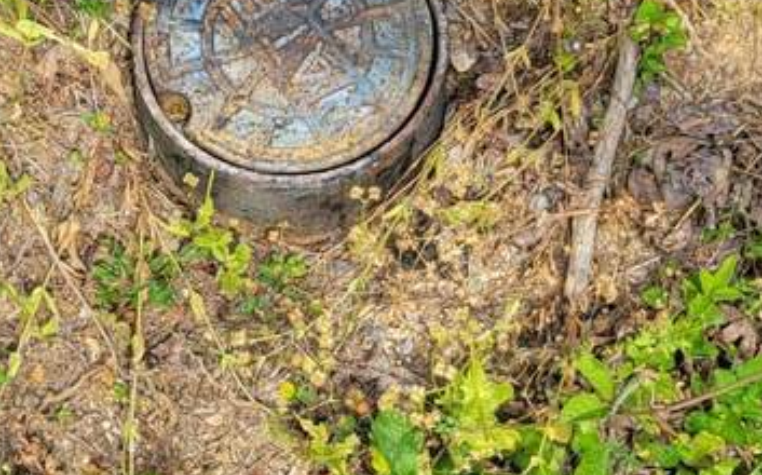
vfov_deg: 13.1
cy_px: 279
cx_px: 149
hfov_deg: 20.6
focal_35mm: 100
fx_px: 2075
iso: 40
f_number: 1.8
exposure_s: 1/1218
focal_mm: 5.4
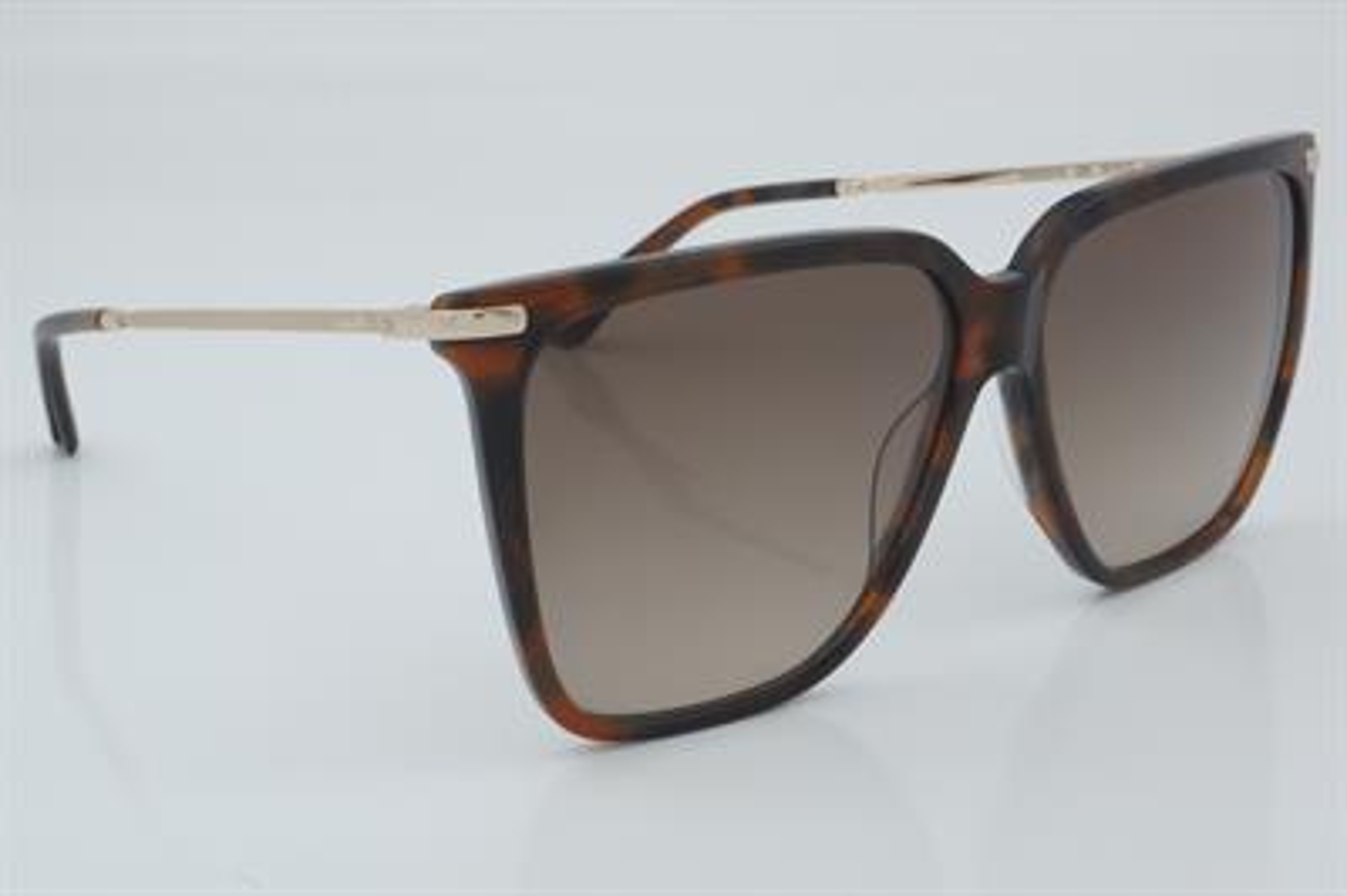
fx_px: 2804
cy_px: 448
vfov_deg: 18.2
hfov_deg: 27.0
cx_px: 674
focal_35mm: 75
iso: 100
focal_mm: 50
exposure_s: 1/4
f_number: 32
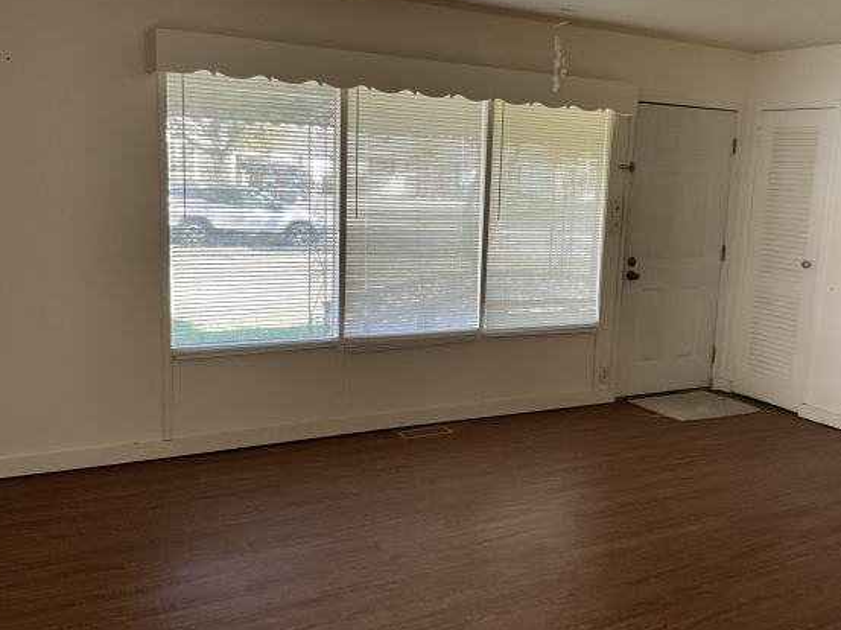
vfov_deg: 40.7
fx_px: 850
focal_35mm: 35
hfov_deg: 52.6
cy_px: 309
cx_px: 459
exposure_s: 1/84
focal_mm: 3
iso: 64
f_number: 1.8
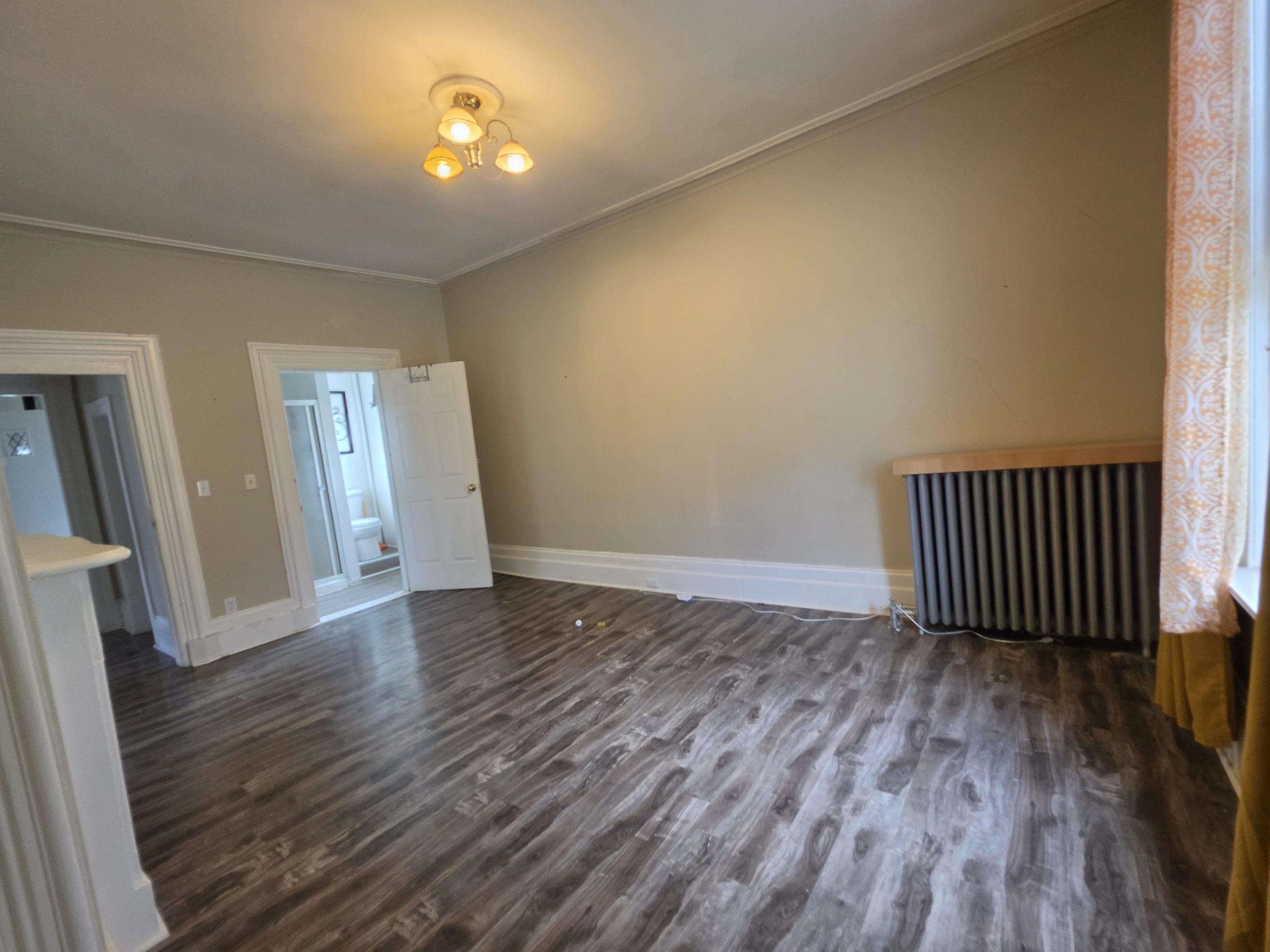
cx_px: 668
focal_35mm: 14
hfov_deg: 102.0
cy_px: 478
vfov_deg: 85.7
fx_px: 514
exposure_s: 1/60
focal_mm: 2.2
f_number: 1.9
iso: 160
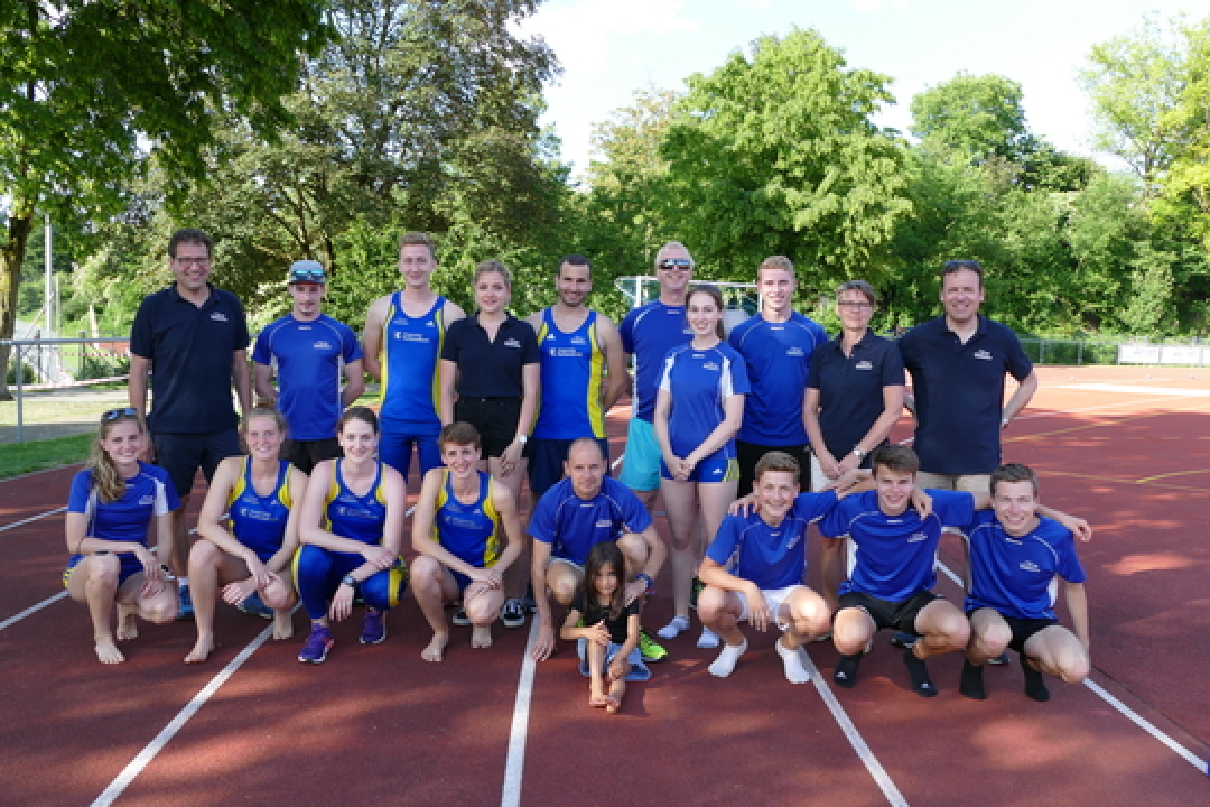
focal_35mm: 31
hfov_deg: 60.3
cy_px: 404
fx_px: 1042
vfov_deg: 42.3
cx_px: 605
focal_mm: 11.35
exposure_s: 1/320
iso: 125
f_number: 3
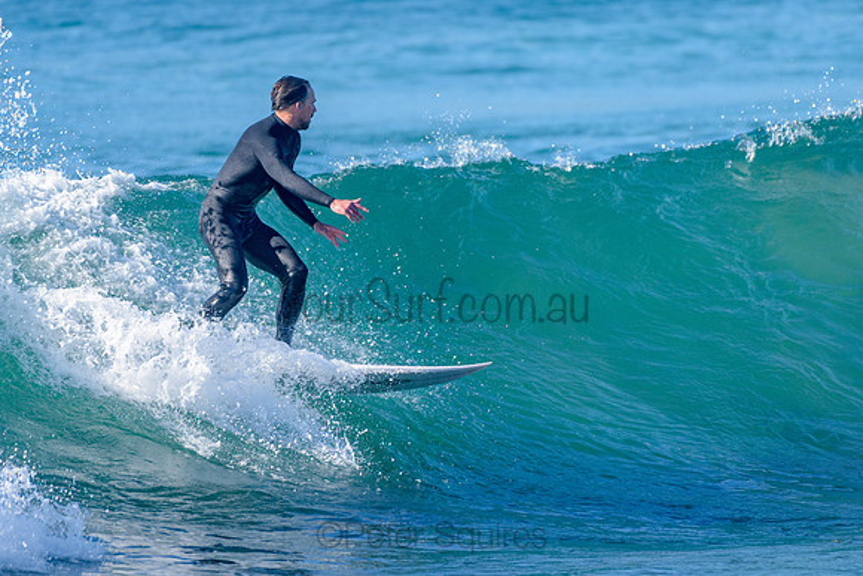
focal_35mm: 613
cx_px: 381
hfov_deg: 3.4
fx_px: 14693
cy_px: 241
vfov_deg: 2.2
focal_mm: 500
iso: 320
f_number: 5.6
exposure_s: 1/2000
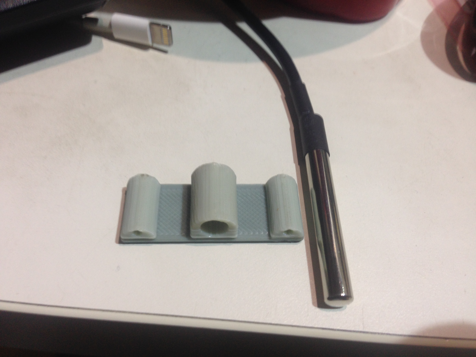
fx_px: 454
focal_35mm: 33
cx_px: 238
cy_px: 178
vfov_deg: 42.9
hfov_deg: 55.4
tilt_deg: -54.1
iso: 64
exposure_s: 1/20
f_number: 2.4
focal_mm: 4.12
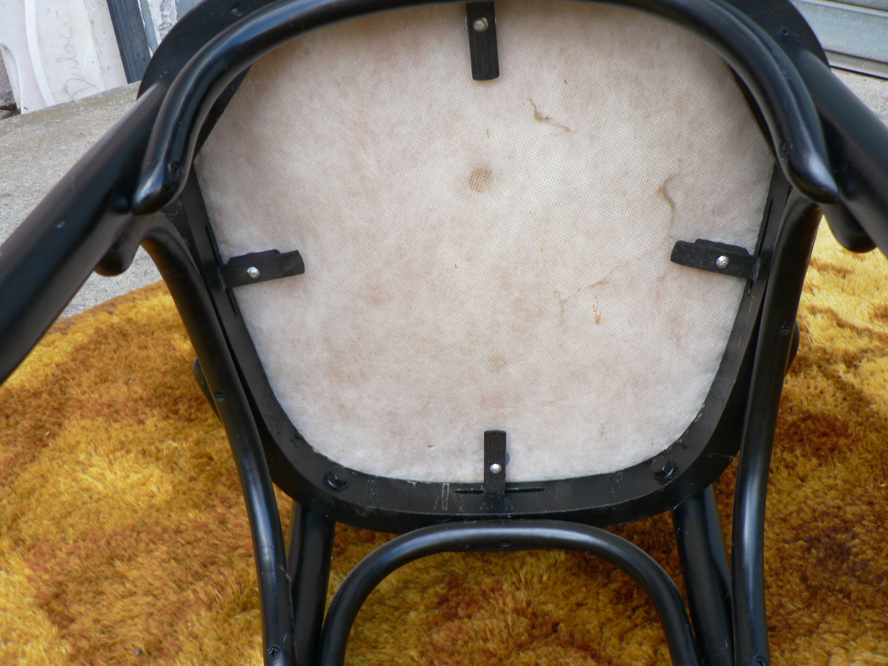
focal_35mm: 36
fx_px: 924
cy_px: 333
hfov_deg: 51.4
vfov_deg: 39.7
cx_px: 444
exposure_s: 1/60
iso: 80
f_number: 2.8
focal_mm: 6
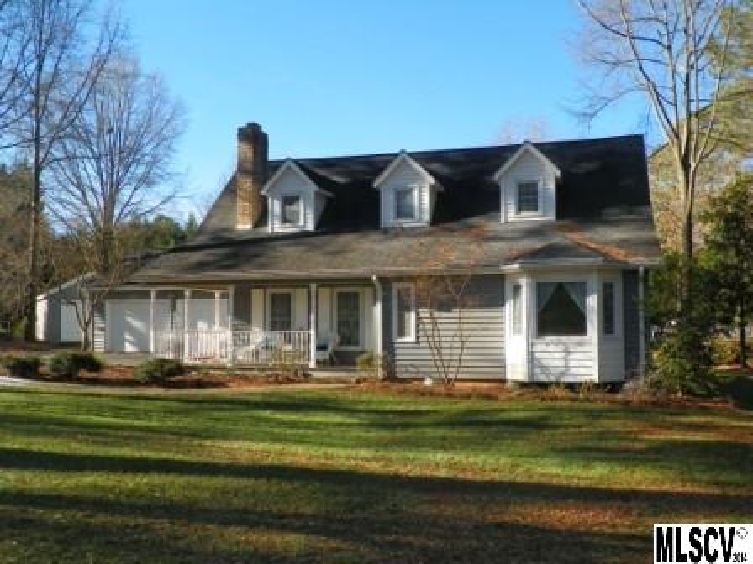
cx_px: 376
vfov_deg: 39.7
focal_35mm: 36
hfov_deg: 51.4
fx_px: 783
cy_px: 282
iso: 64
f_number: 4
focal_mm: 6.4
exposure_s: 1/320
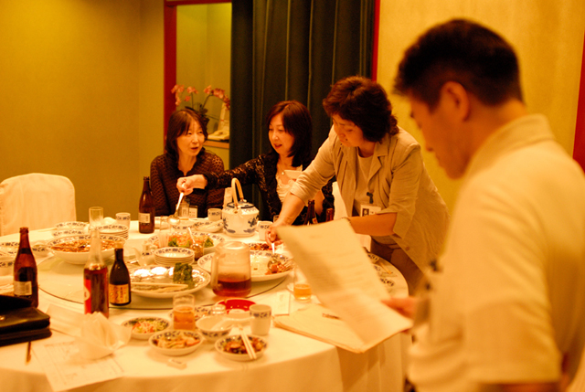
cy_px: 196
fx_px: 684
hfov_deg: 46.3
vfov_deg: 32.0
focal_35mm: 42
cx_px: 292
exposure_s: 1/80
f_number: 2
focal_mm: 28
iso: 800
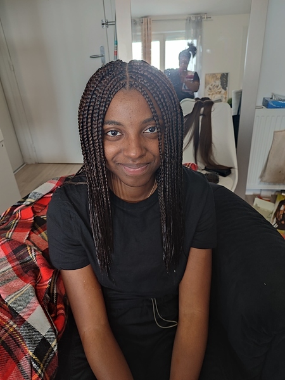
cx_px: 142
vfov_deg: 71.6
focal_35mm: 24
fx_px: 263
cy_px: 190
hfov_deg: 56.8
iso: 1171
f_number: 1.89
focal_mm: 5.89
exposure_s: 1/20
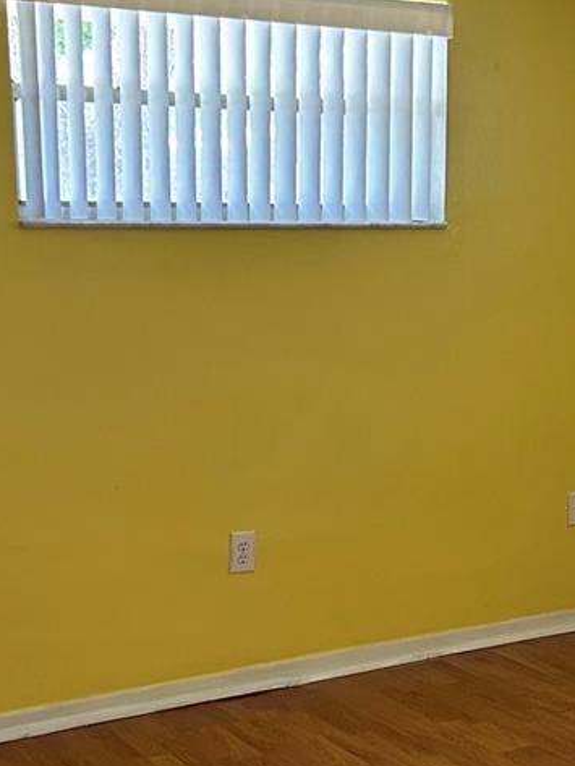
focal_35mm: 66
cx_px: 413
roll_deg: -1.0
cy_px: 504
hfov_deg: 22.1
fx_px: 1461
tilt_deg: -12.0
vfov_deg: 29.2
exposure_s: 1/60
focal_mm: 5.7
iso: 320
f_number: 1.5
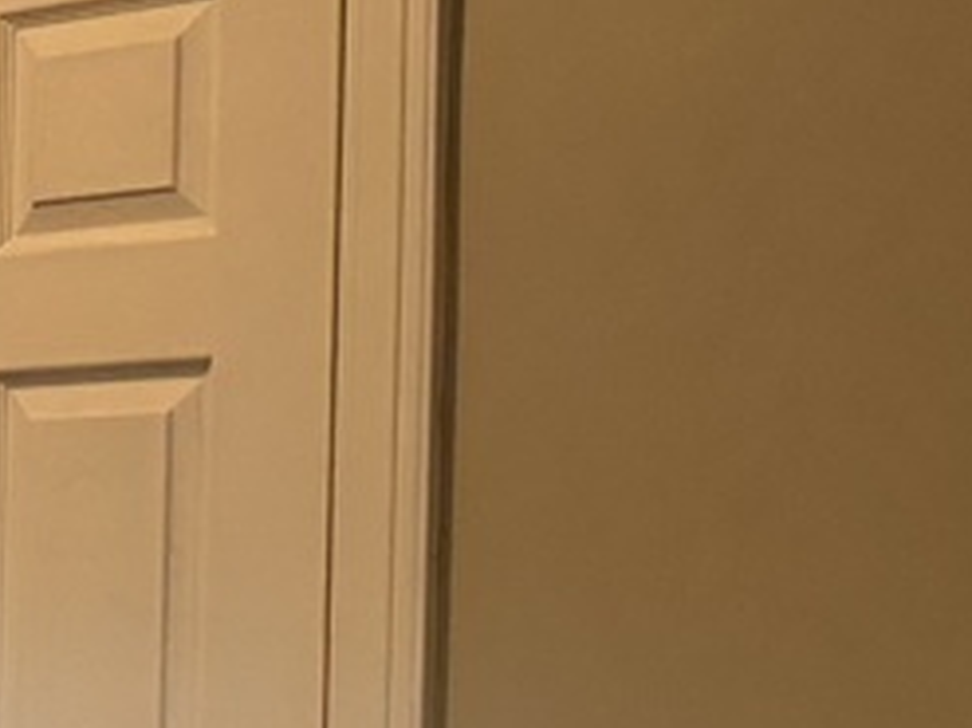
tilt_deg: -1.5
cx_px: -1838
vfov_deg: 10.5
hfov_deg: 10.5
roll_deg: -1.7
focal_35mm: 140
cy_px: 697
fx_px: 3929
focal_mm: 6.76
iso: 160
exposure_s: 1/120
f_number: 1.78
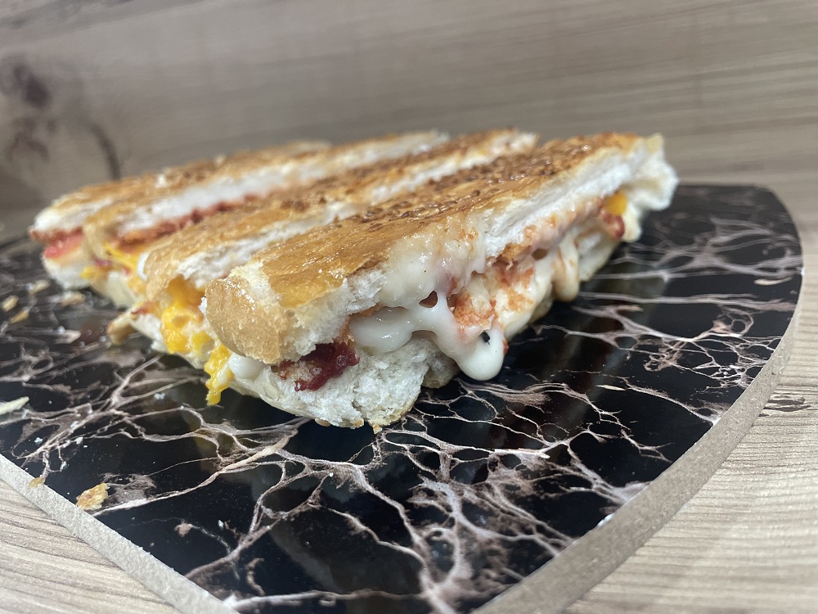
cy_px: 307
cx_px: 409
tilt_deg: -21.5
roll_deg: +8.4
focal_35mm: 26
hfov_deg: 67.3
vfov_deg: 53.1
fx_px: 614
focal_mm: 4.2
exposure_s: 1/50
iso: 250
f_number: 1.6
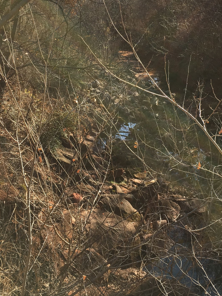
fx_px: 453
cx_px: 126
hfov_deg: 27.5
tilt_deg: -10.9
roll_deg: +1.1
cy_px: 107
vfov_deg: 35.9
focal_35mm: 53
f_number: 2.2
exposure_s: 1/651
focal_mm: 4.15
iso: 25
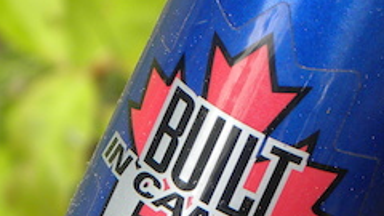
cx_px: 198
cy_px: 333
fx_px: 4765
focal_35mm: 468
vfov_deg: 2.6
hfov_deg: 4.6
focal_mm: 23
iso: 71
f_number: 4.5
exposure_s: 1/71.3
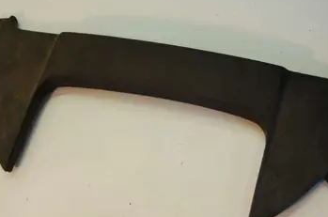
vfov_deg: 19.4
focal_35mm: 70
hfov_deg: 28.9
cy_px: 96
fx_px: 636
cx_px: 157
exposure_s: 1/100
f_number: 5
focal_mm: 30
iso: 400
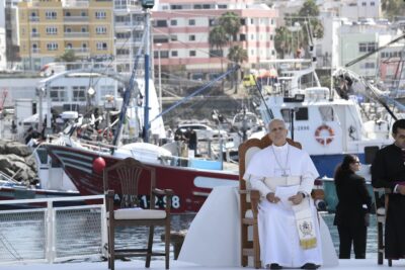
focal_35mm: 240
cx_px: 202
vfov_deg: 5.7
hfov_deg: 8.6
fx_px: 2701
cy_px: 135
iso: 500
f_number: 14
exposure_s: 1/320
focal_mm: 240
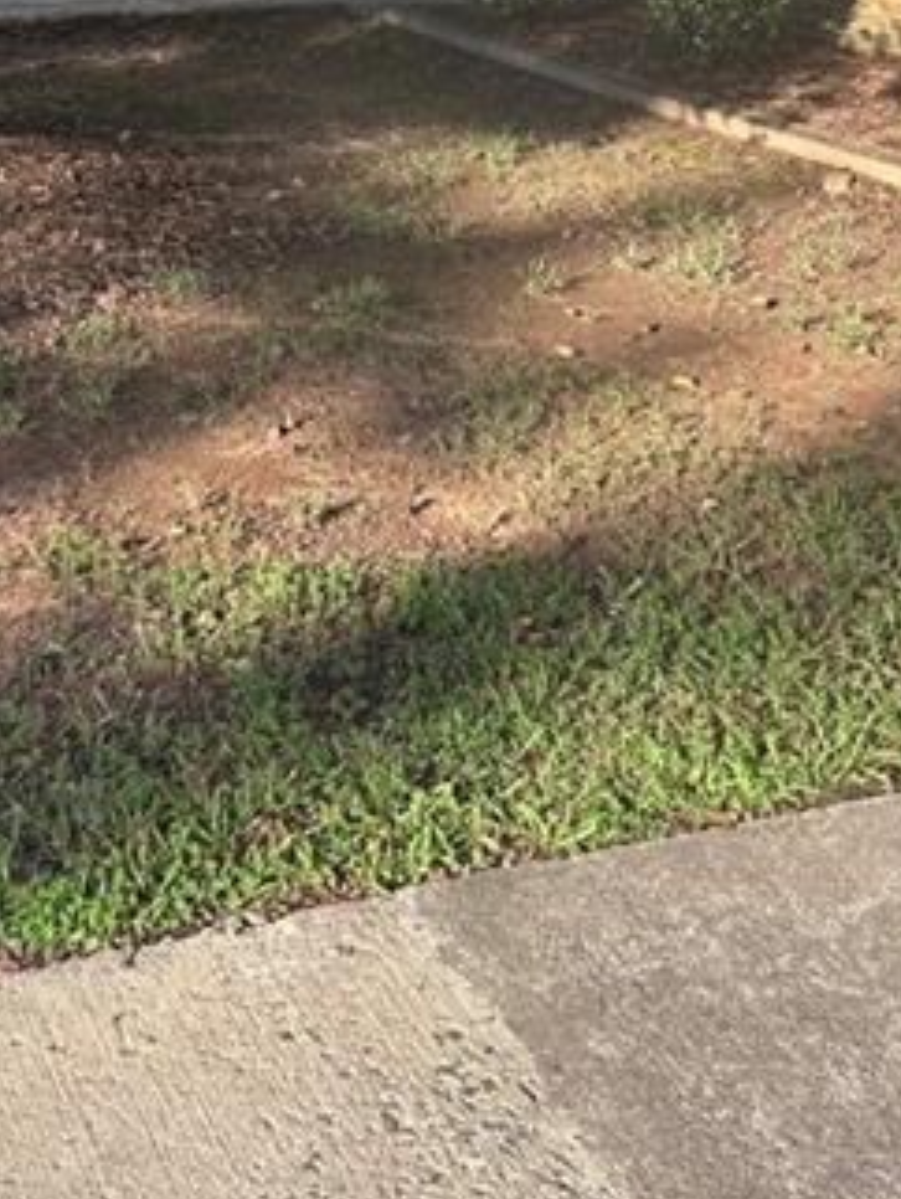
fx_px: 2149
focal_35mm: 62
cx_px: 231
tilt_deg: -1.1
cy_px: -145
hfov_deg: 23.5
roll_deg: -2.6
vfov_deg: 28.2
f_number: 1.5
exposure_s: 1/687
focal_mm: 5.7
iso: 50
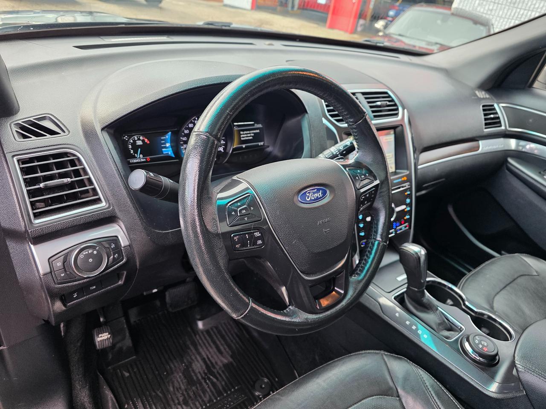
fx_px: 363
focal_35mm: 23
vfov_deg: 58.9
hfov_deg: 73.9
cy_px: 204
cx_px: 273
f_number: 1.7
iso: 125
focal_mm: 6.3
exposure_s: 1/180
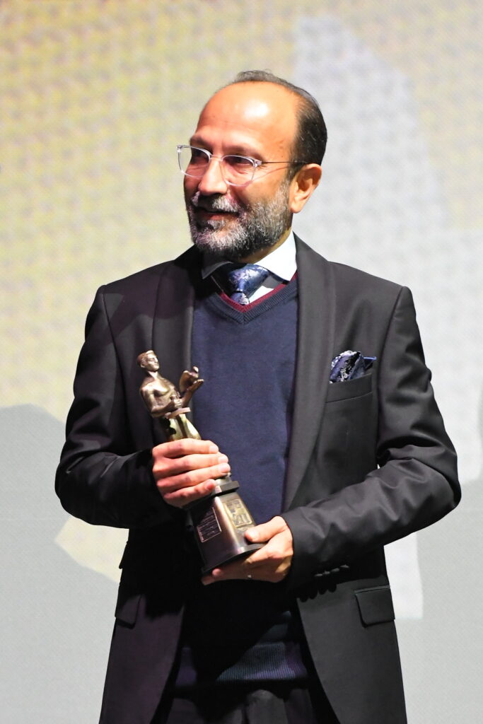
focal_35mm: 300
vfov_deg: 6.9
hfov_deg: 4.6
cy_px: 362
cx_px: 242
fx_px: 6035
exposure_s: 1/250
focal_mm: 200
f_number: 4
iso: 4000
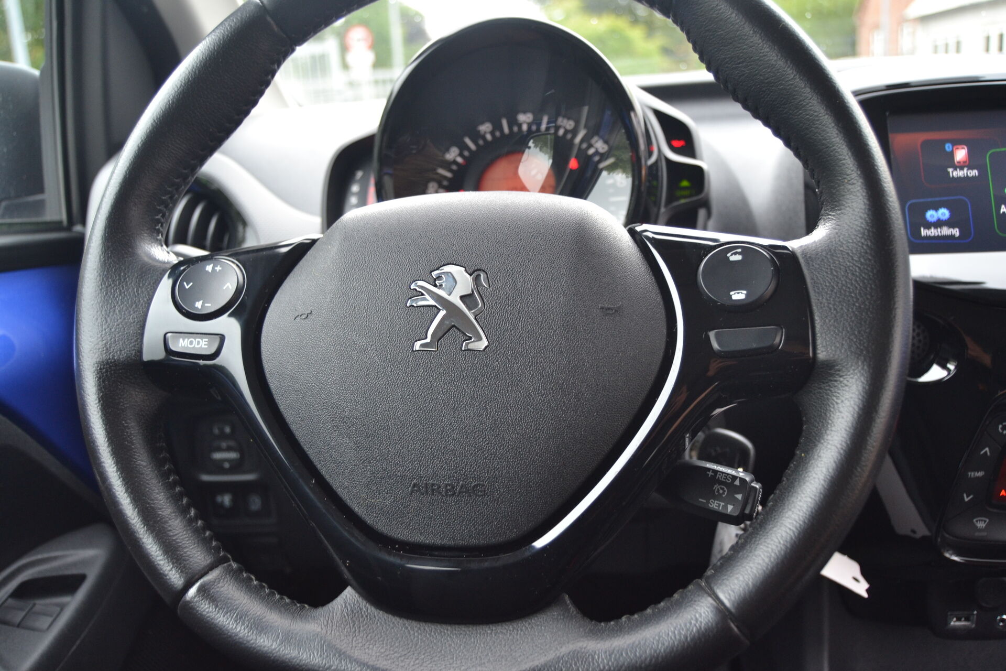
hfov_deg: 61.9
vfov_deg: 43.6
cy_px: 336
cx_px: 503
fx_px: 838
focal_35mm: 30
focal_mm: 20
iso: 400
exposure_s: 1/60
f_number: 3.5
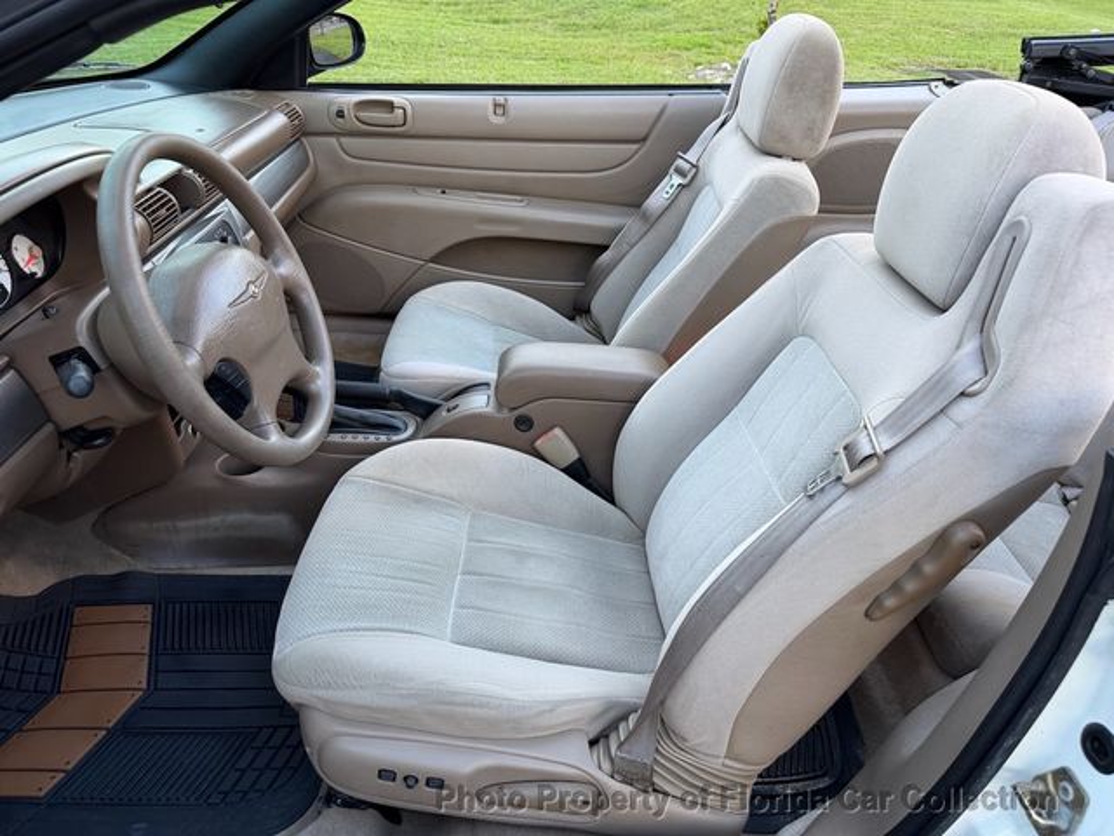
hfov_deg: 71.6
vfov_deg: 56.8
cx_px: 557
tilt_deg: -31.8
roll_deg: -4.3
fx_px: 772
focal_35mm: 24
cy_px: 418
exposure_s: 1/121
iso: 160
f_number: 1.78
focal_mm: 6.76
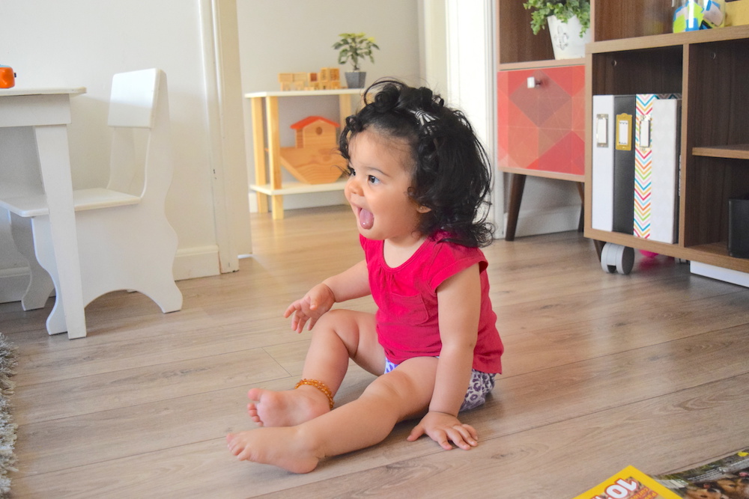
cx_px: 374
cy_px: 250
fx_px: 780
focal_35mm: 38
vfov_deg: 35.5
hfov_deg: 51.3
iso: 3200
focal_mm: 25
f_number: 4
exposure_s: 1/250
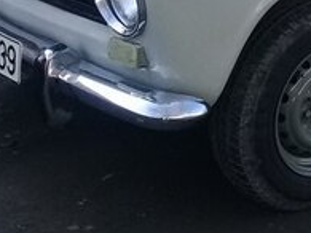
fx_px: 943
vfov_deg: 13.5
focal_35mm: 105
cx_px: 453
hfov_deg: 17.1
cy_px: -82
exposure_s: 1/349
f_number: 2.2
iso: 50
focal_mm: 3.3
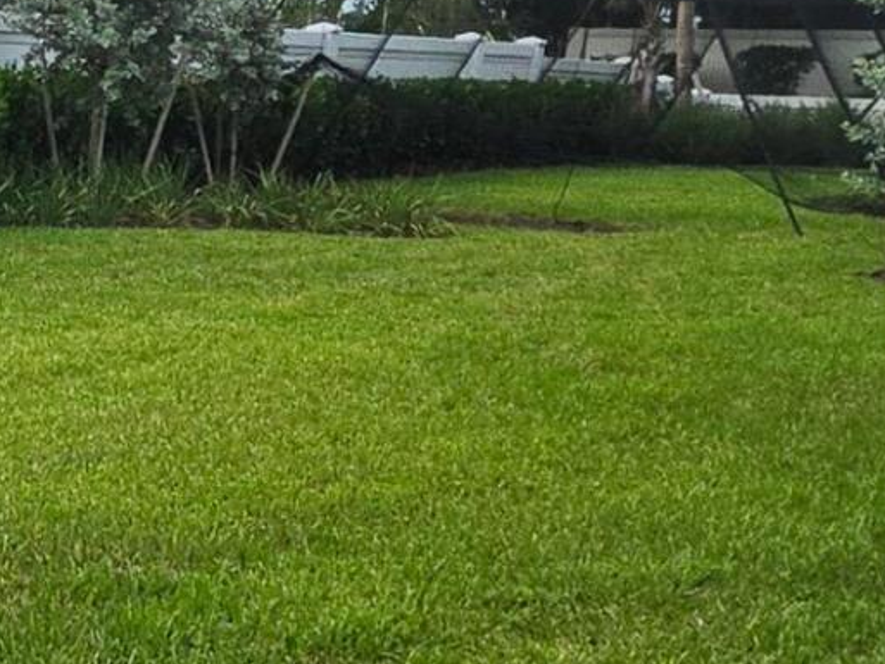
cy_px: 402
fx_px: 1867
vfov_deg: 20.1
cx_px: -781
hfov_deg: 19.0
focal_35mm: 73
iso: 32
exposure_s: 1/2551
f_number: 1.9
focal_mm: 2.2
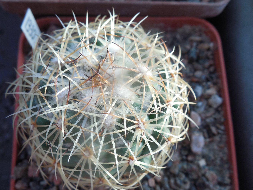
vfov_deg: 37.6
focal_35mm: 38
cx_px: 107
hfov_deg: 48.8
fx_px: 278
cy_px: 113
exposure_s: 1/125
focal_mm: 5.6
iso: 125
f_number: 3.6
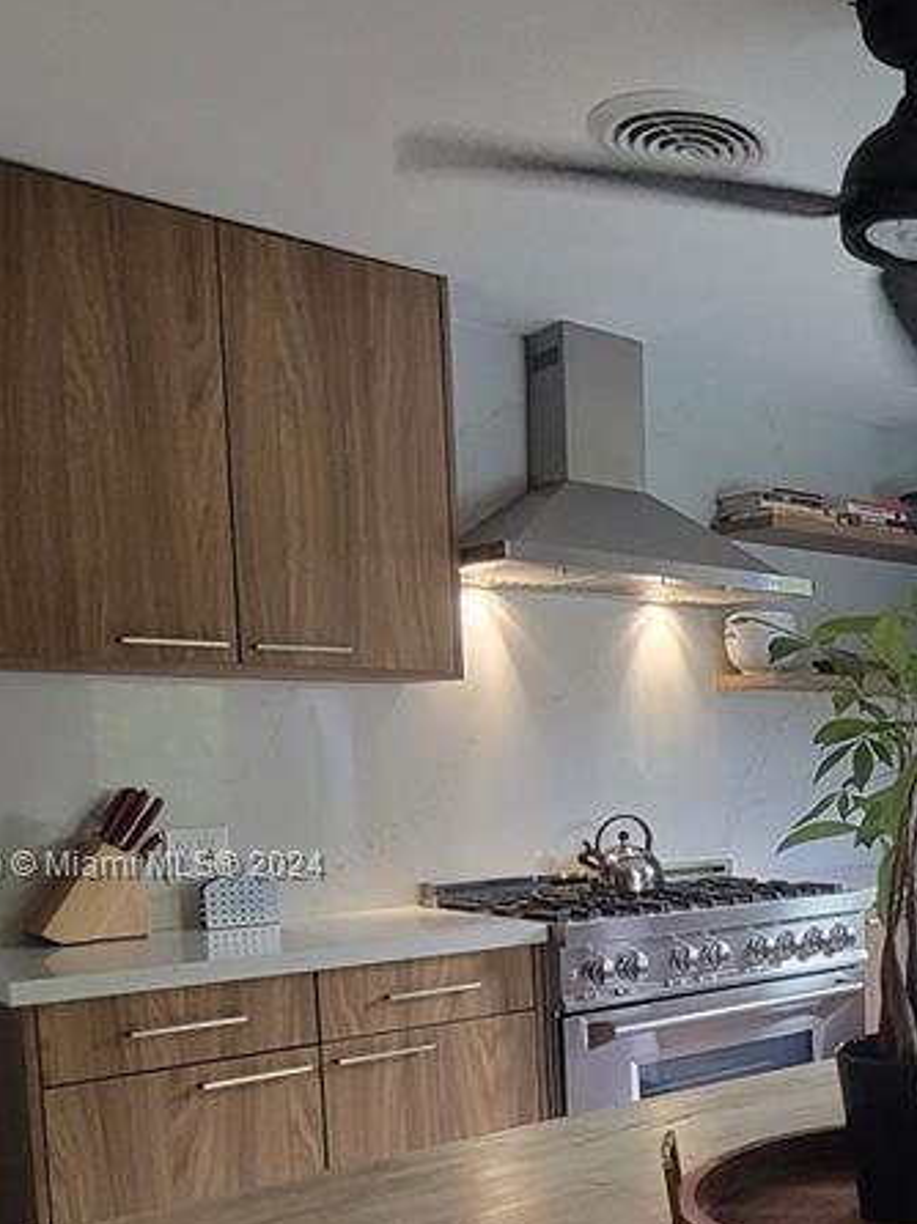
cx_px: 1057
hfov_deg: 34.0
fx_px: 1237
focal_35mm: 35
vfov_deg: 51.1
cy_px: 867
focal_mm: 2.2
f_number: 2.2
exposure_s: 1/30
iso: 320
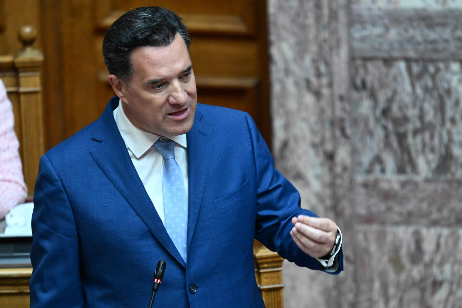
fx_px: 7187
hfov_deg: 3.7
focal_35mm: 560
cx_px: 231
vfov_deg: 2.5
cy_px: 154
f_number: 6.3
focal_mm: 560
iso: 2500
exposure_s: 1/250
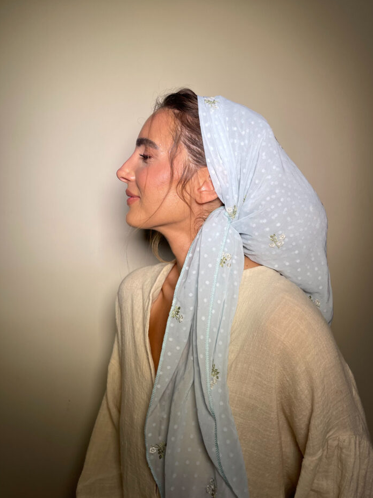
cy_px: 231
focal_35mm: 27
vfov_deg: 65.3
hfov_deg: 51.3
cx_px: 200
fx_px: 388
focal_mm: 5.1
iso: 32
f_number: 1.6
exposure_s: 1/163
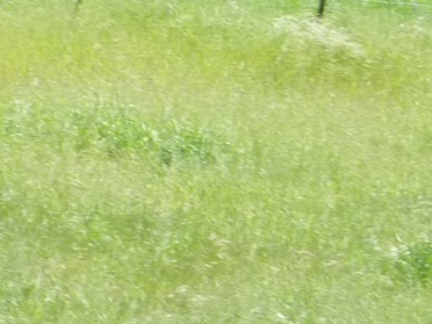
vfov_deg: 1.2
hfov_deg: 1.7
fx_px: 14913
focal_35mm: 1195
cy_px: 77
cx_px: 124
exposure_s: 1/125
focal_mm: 77.4
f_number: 6.2
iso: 100
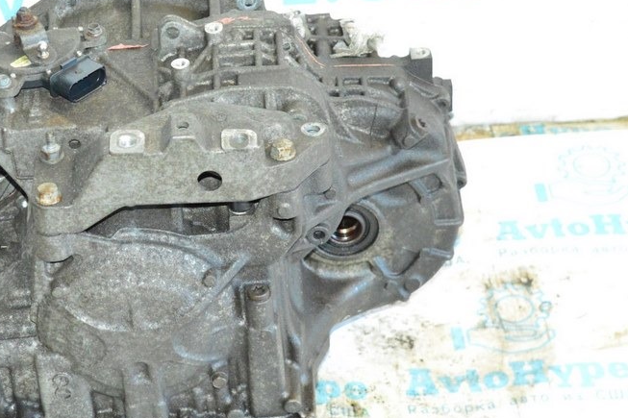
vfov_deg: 12.9
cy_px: 213
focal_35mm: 106
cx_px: 173
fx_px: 1845
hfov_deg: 19.2
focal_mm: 45
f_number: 6.3
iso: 6400
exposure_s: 1/200
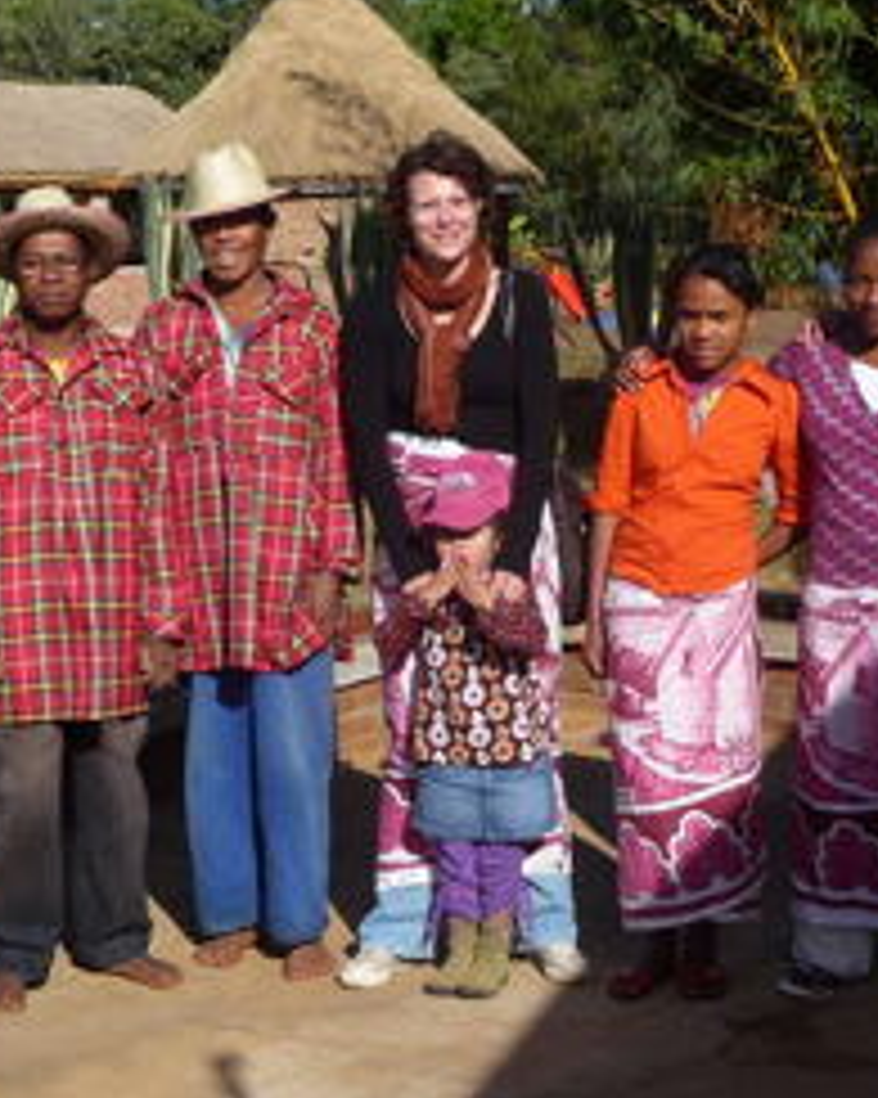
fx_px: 2600
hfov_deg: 19.2
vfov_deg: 23.8
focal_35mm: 80
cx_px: 473
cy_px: 446
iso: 100
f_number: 3.4
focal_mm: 5
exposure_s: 1/1000
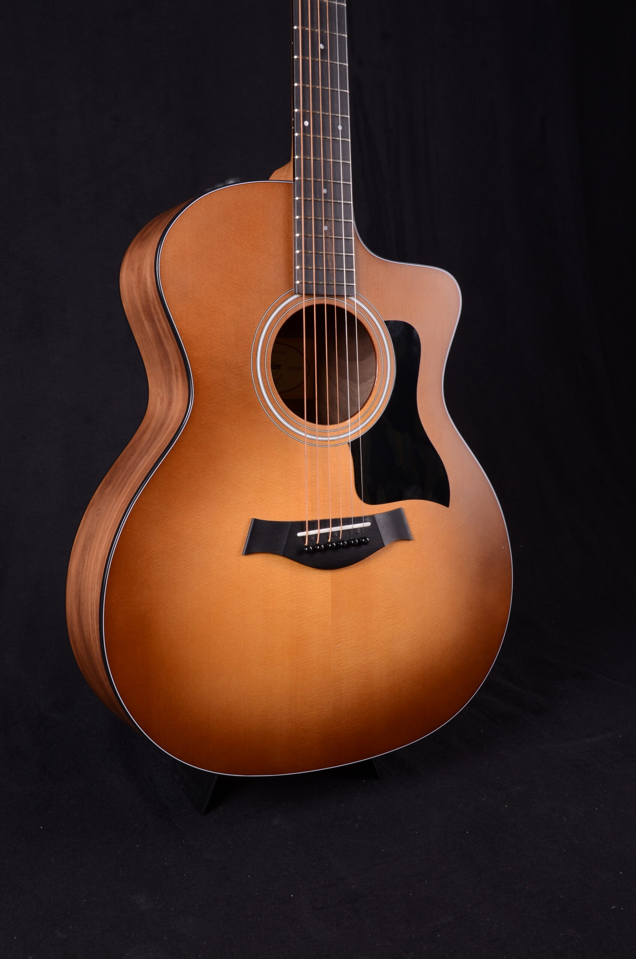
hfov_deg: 34.1
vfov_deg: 49.6
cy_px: 480
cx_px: 318
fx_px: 1038
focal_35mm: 39
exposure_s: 1/200
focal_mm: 26
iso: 200
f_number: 13
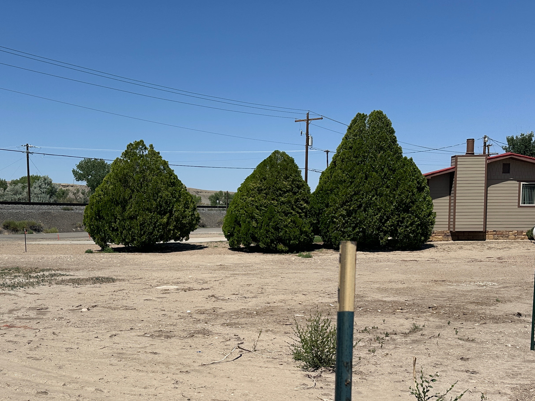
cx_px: 212
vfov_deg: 35.5
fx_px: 618
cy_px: 273
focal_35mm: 40
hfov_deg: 46.5
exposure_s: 1/8197
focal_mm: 6.86
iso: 80
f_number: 1.78
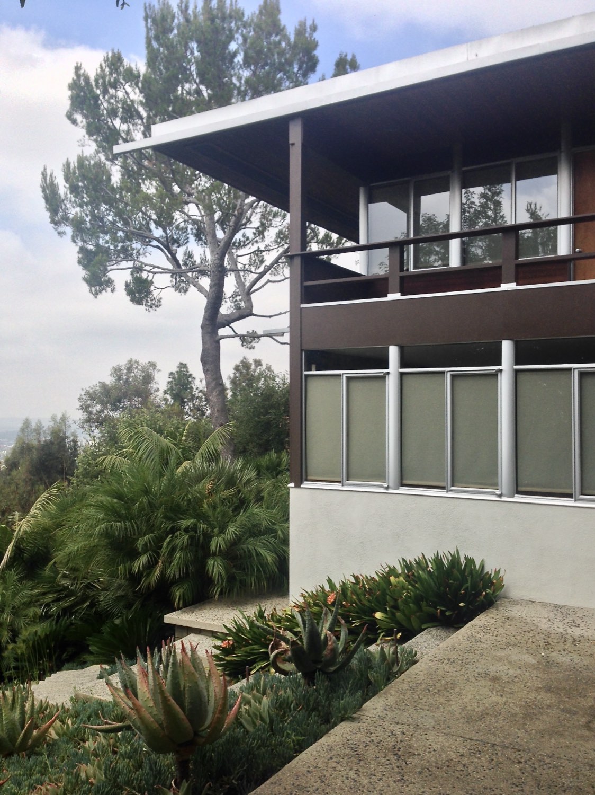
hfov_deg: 42.9
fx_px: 757
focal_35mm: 33
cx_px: 298
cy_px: 398
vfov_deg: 55.4
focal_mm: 4.12
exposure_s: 1/1232
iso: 50
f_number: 2.4
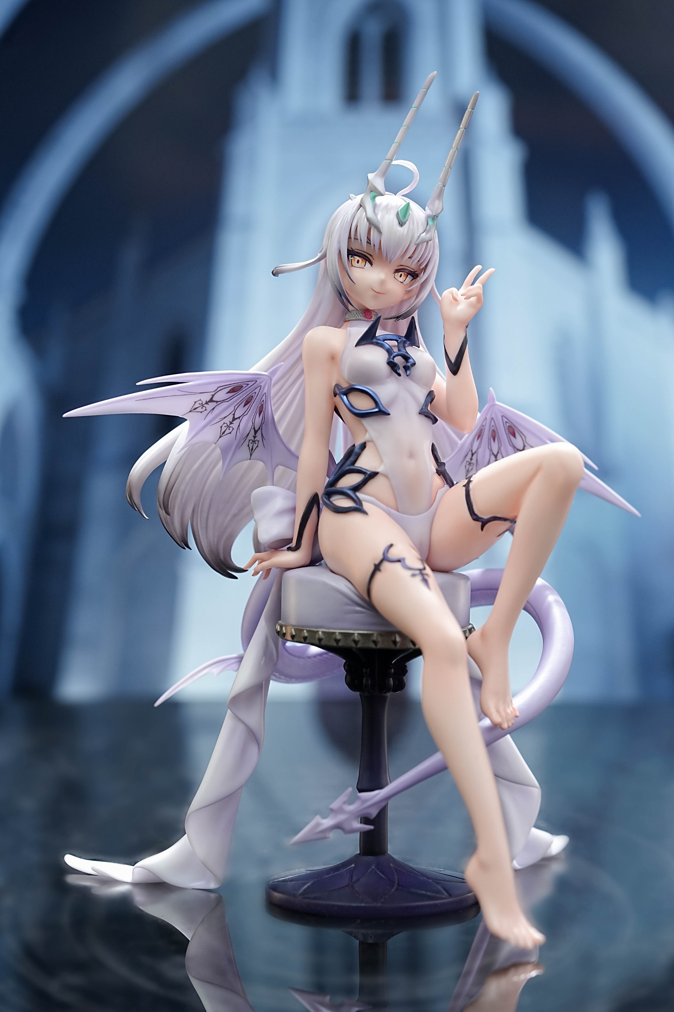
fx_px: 2527
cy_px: 506
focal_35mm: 90
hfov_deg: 15.2
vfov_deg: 22.6
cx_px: 337
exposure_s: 1/60
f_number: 6.3
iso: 640
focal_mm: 90
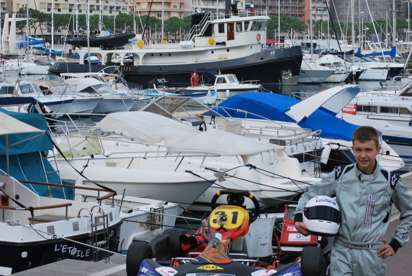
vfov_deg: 14.8
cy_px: 149
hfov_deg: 22.0
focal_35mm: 93
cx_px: 208
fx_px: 1060
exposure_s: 1/250
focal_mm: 55
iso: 100
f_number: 8
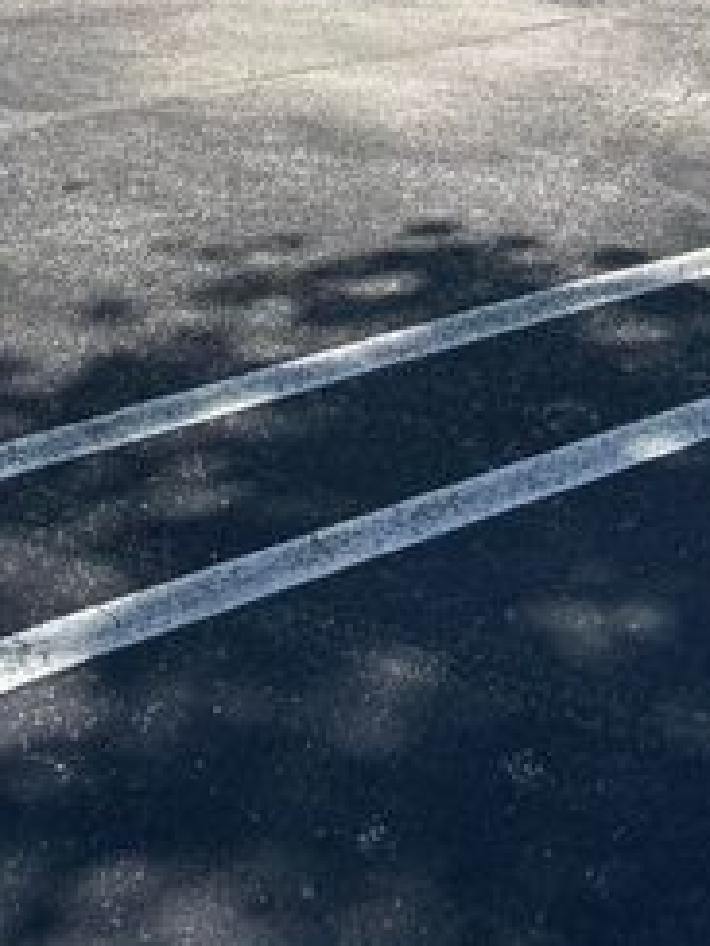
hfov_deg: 20.7
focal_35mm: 71
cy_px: -316
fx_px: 1942
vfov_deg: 23.8
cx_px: 310
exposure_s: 1/3356
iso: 50
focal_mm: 5.7
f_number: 1.5
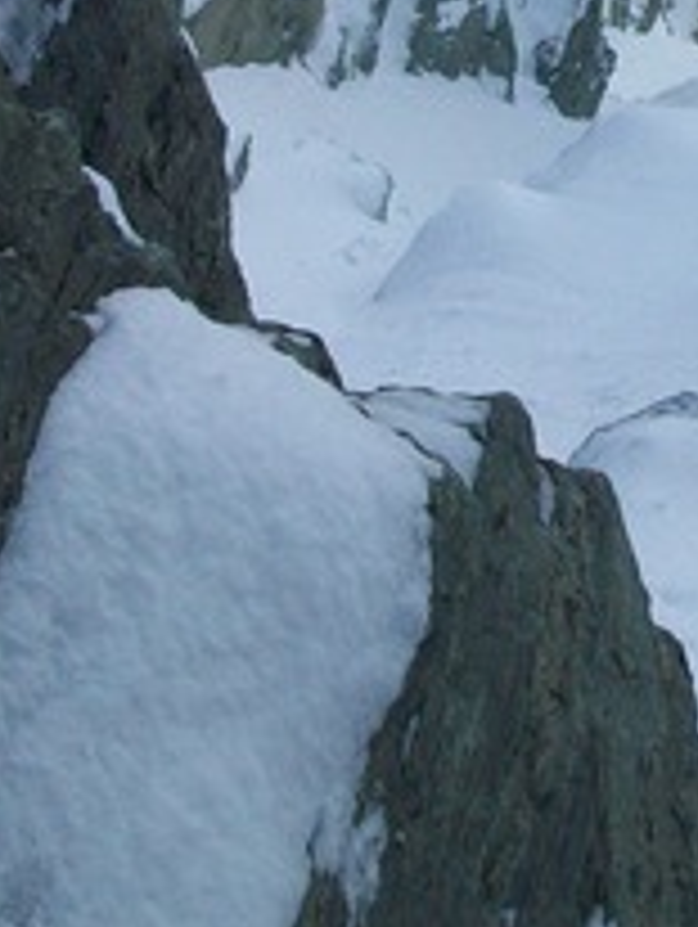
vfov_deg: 20.0
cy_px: -126
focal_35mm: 93
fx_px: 2495
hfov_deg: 15.7
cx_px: 648
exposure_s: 1/640
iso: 64
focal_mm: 5.7
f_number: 2.8
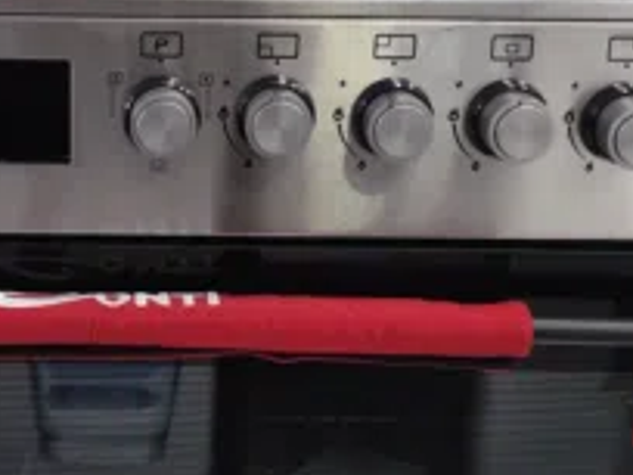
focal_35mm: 72
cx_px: 112
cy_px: 255
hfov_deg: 26.4
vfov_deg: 20.4
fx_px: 1317
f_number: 1.65
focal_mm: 6.14
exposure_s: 1/50
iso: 250
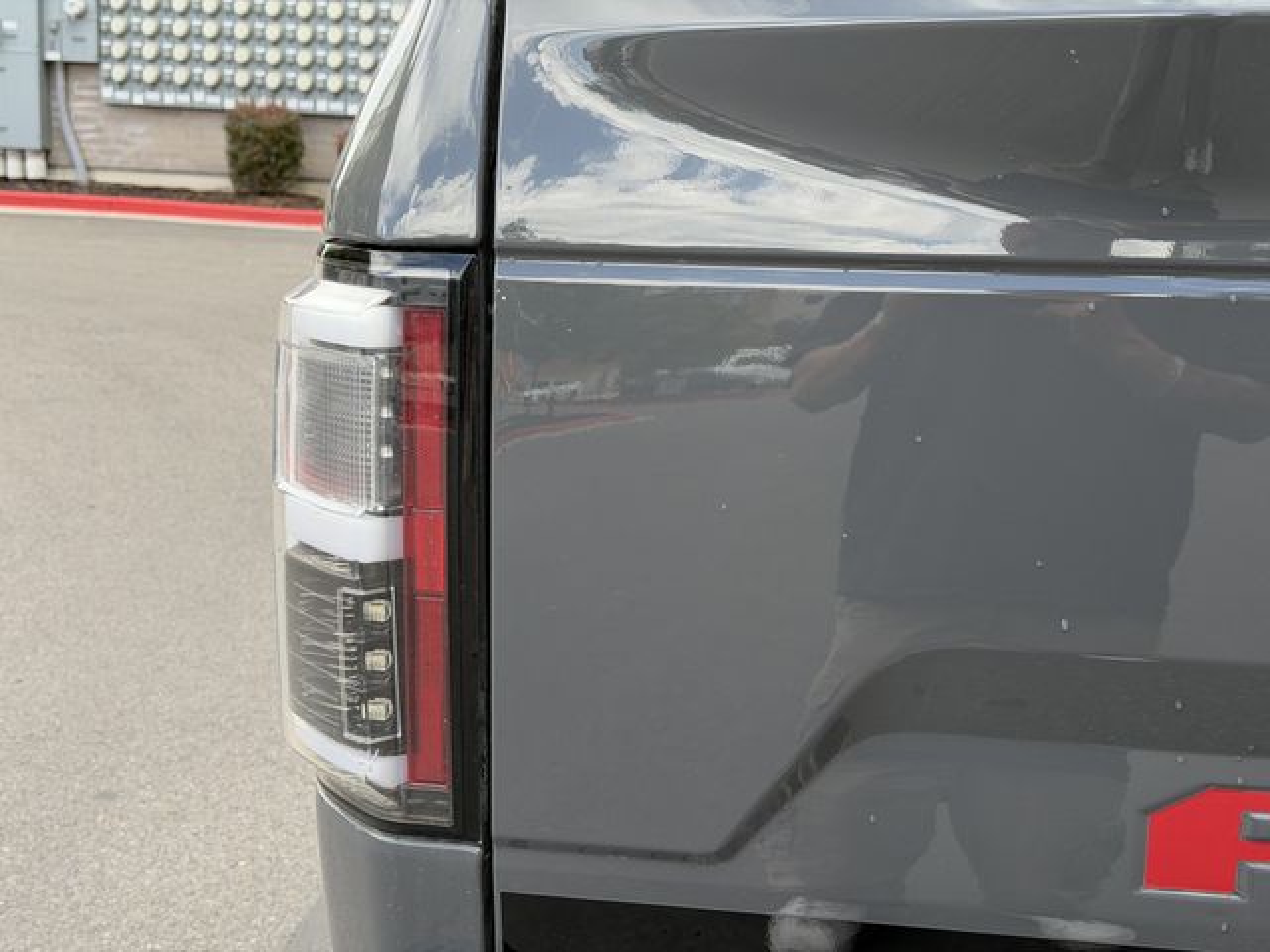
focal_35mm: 48
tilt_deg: -10.9
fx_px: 1761
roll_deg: -2.5
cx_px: 635
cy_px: 476
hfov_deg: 39.7
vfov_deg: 30.3
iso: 100
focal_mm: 6.76
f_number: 1.78
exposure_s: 1/740
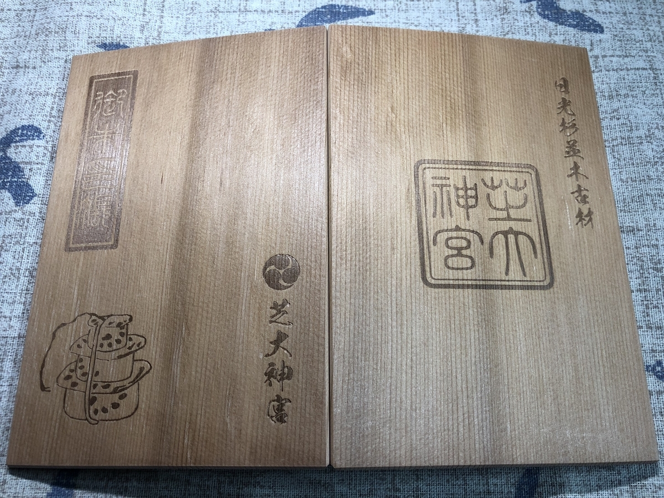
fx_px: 537
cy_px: 249
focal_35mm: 28
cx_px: 332
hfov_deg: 63.4
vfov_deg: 49.7
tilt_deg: -72.0
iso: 32
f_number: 1.8
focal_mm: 3.99
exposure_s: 1/30
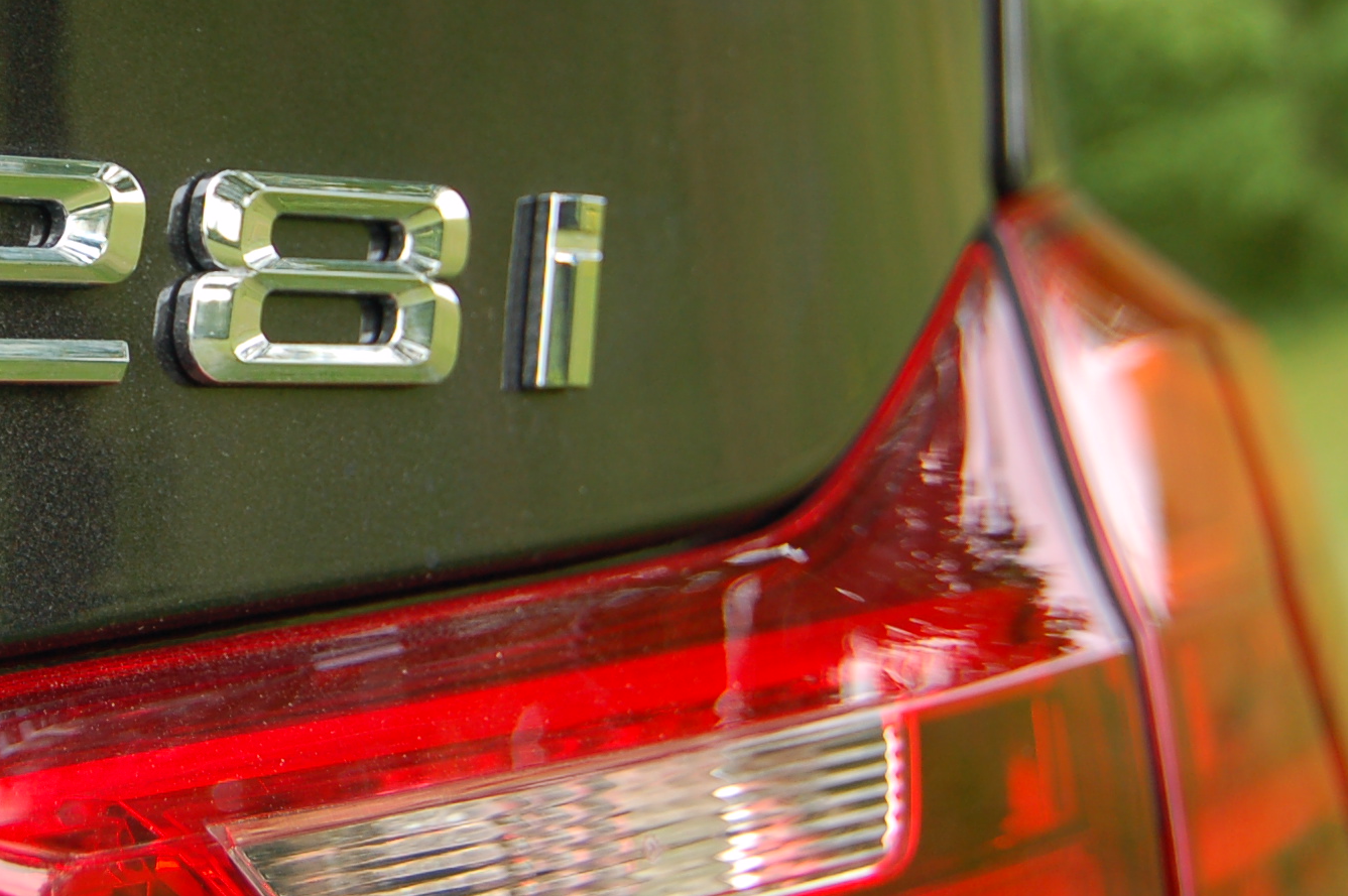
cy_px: 297
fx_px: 3030
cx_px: -4
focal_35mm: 81
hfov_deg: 24.0
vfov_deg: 16.8
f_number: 4
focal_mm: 24
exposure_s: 1/125
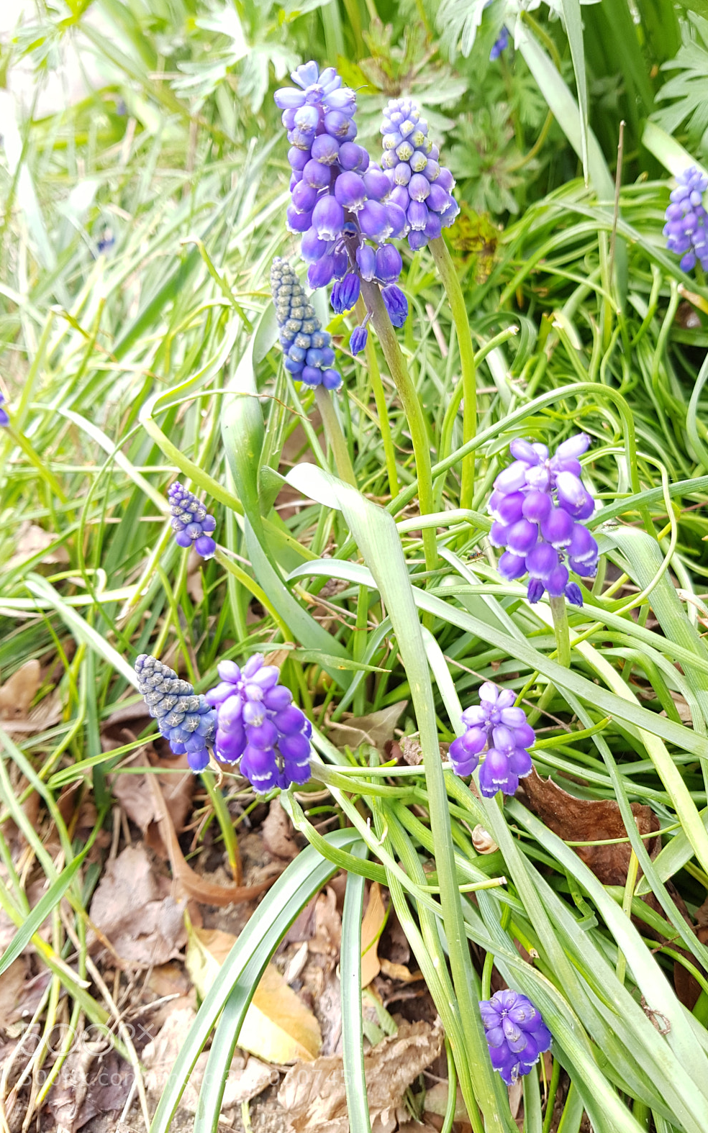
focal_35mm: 28
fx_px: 865
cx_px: 407
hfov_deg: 44.4
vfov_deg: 66.5
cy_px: 559
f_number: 1.7
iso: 50
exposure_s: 1/180
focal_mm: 4.2
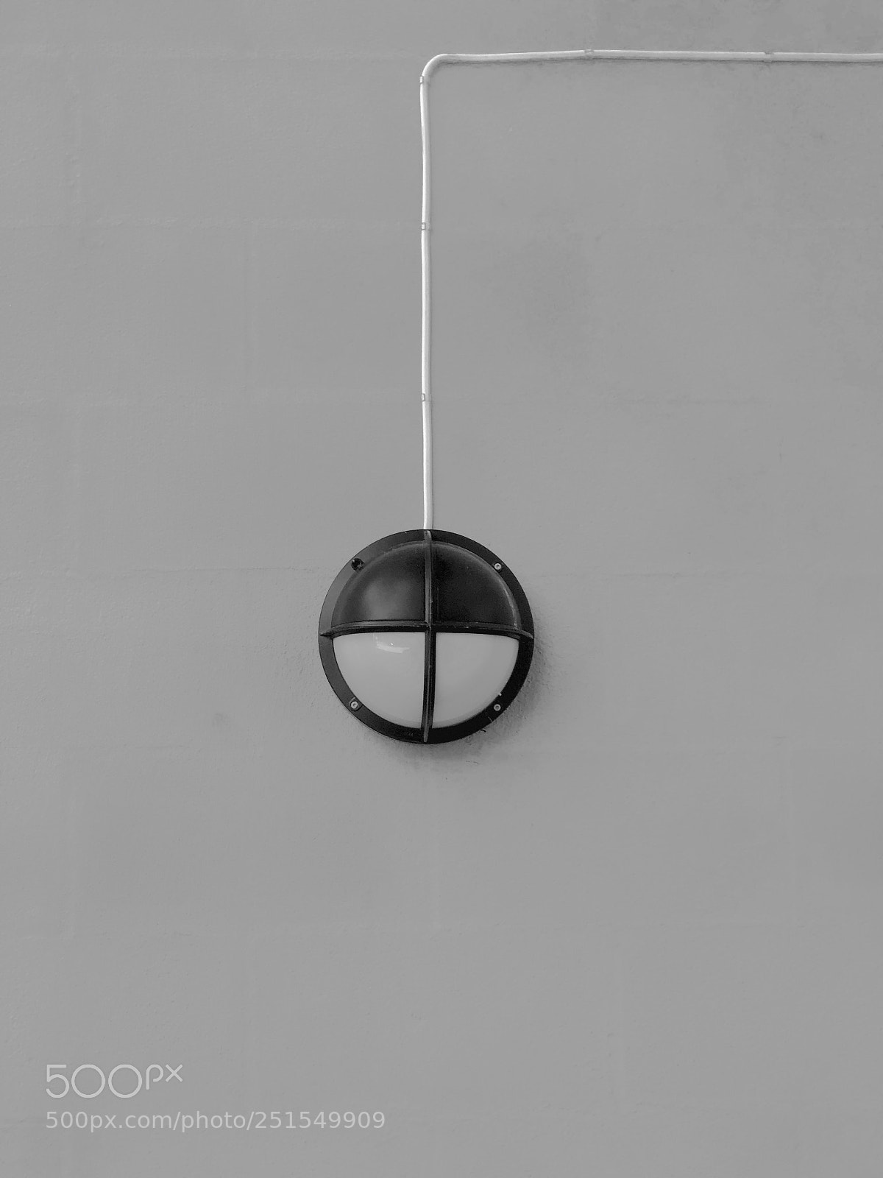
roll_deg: +0.5
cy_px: 589
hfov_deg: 25.7
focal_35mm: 57
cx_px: 442
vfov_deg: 33.8
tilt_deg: +7.6
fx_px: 1939
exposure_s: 1/121
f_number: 2.8
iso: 32
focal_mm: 6.6
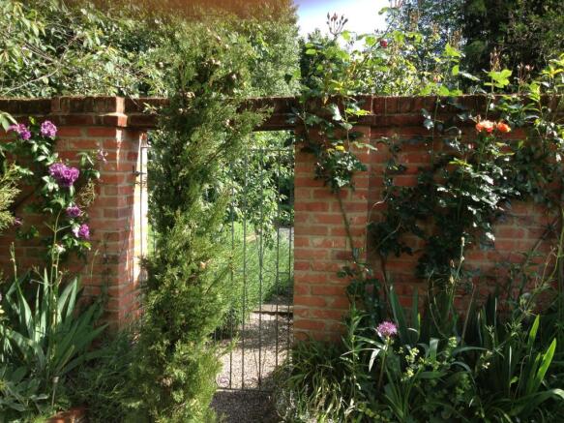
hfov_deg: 52.6
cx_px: 282
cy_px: 212
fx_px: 570
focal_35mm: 35
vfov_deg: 40.7
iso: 50
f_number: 2.4
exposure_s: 1/373
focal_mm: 4.28
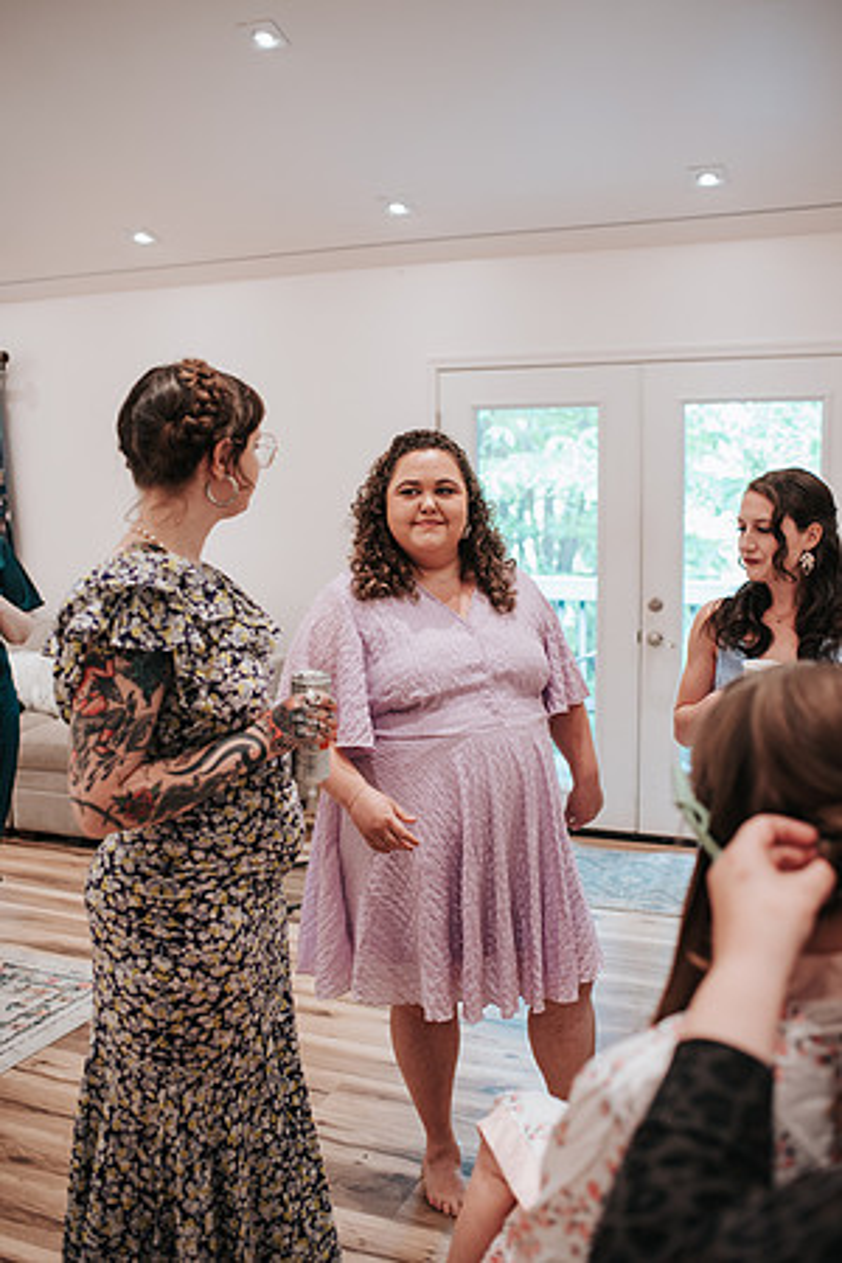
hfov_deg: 37.9
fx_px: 1228
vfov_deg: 54.4
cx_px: 421
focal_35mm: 35
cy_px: 632
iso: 720
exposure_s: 1/125
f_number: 2.8
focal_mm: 35
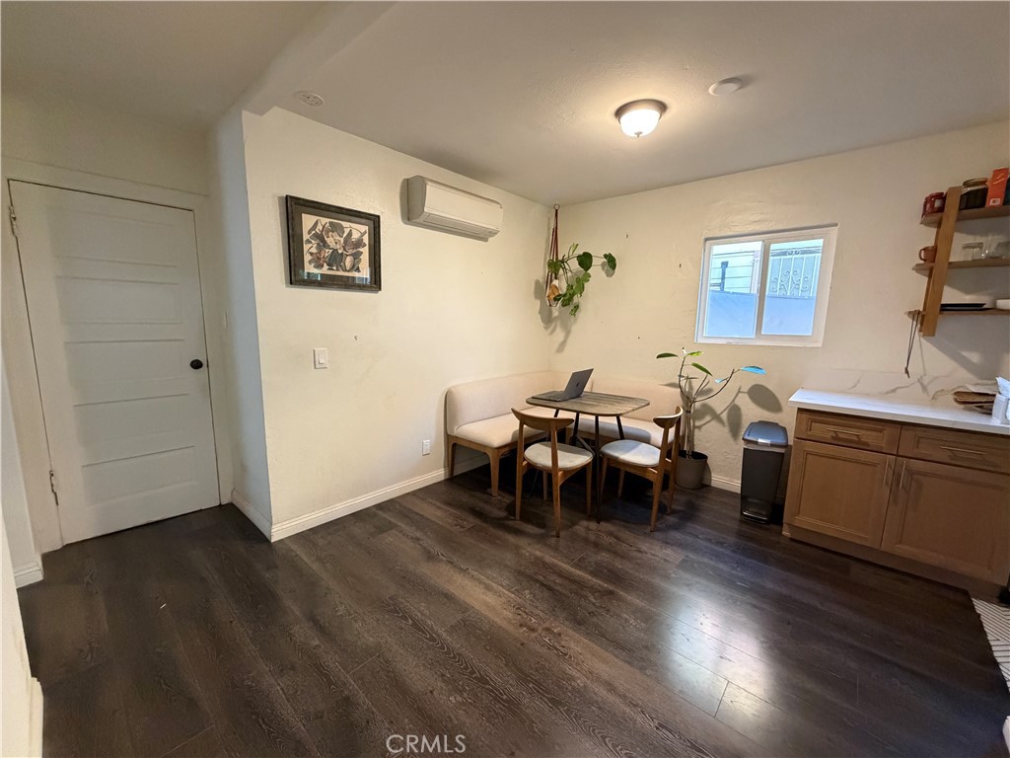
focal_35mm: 14
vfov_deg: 85.7
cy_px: 379
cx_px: 505
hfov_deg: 102.1
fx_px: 408
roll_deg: -0.7
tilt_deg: -9.0
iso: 640
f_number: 2.2
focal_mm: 2.22
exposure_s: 1/60
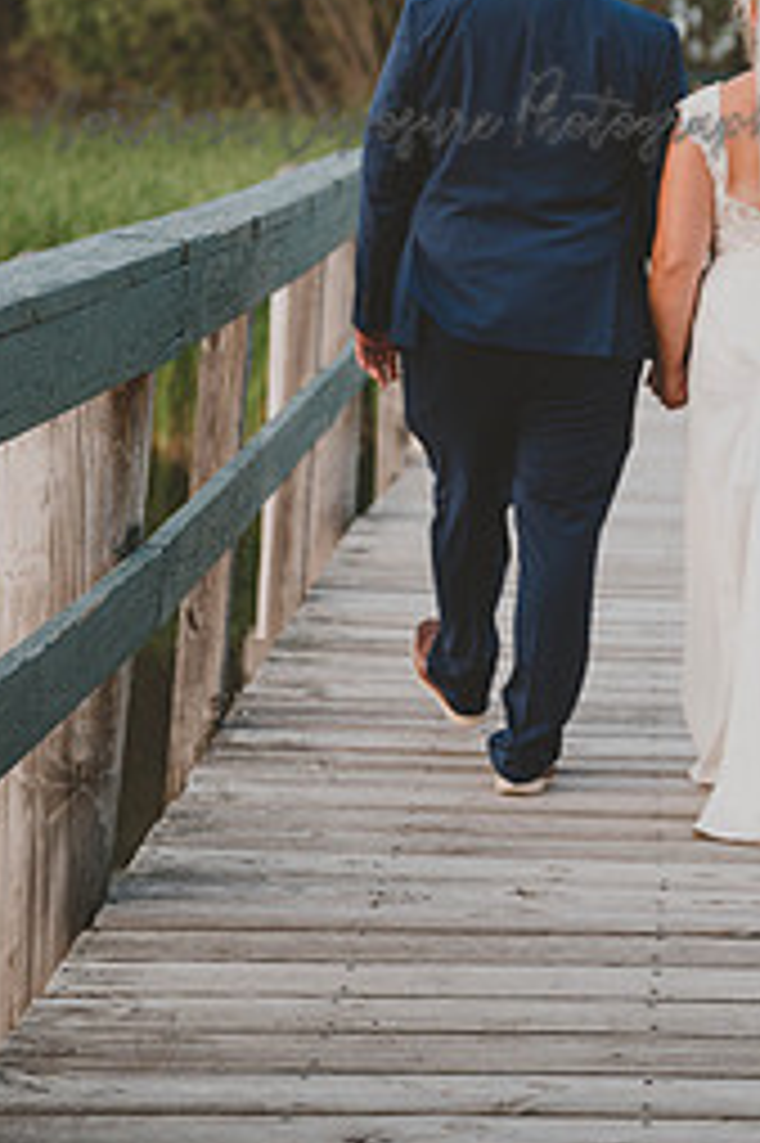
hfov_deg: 11.0
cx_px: 645
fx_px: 3932
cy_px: 292
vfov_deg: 16.5
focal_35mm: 124
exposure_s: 1/250
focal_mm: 70
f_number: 2.8
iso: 400
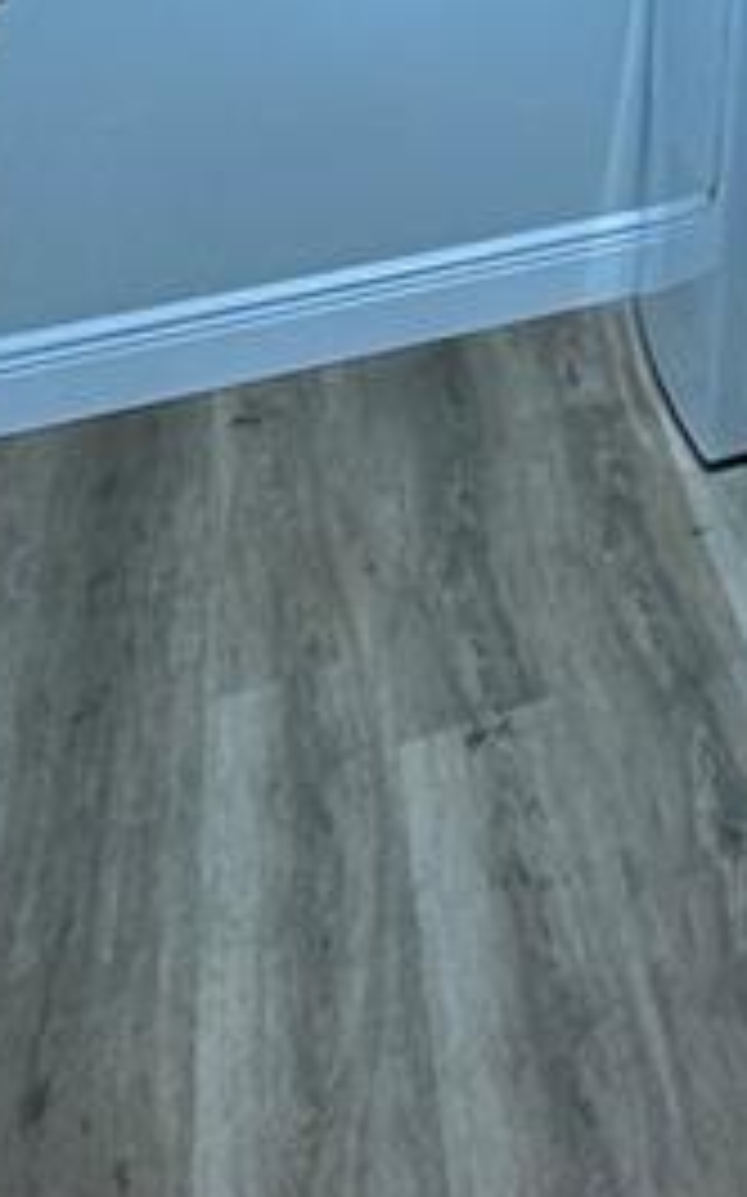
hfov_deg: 13.2
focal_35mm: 67
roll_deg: -1.8
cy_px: -873
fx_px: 2185
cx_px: 1890
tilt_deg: +5.5
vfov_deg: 21.7
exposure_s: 1/60
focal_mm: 2.22
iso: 200
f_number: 2.2
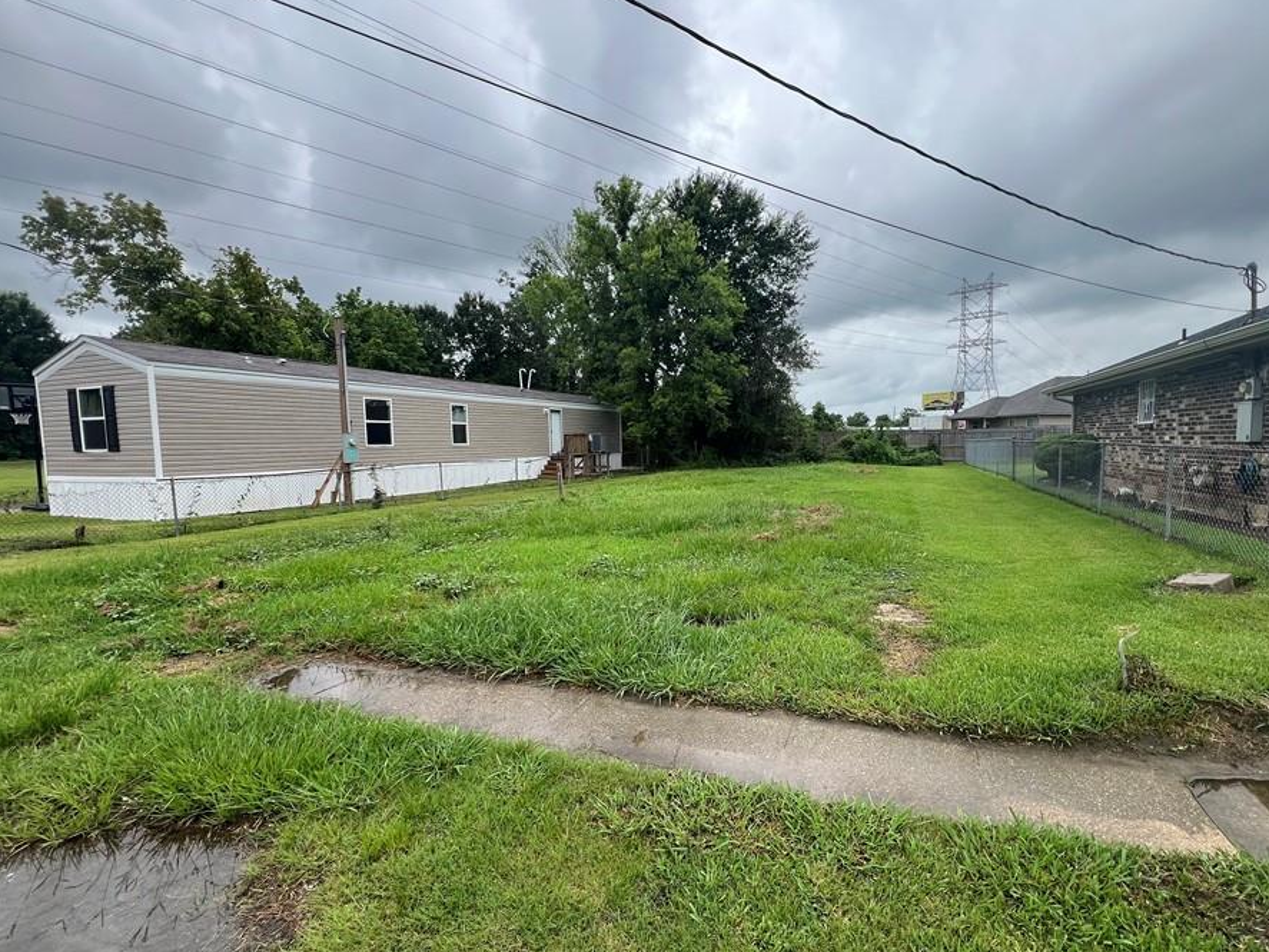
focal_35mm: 15
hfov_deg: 97.7
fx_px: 550
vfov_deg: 81.7
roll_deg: +0.5
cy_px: 495
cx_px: 705
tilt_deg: -5.3
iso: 32
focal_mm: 1.57
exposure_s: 1/469
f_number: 1.8
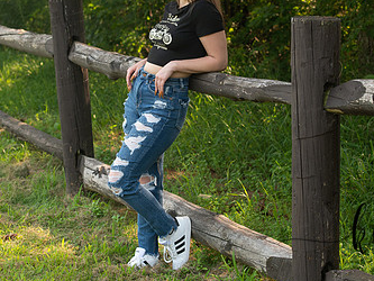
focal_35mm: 117
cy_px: 88
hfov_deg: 16.8
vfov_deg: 12.6
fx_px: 1265
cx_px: 155
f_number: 4.5
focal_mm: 70
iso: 400
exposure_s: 1/250
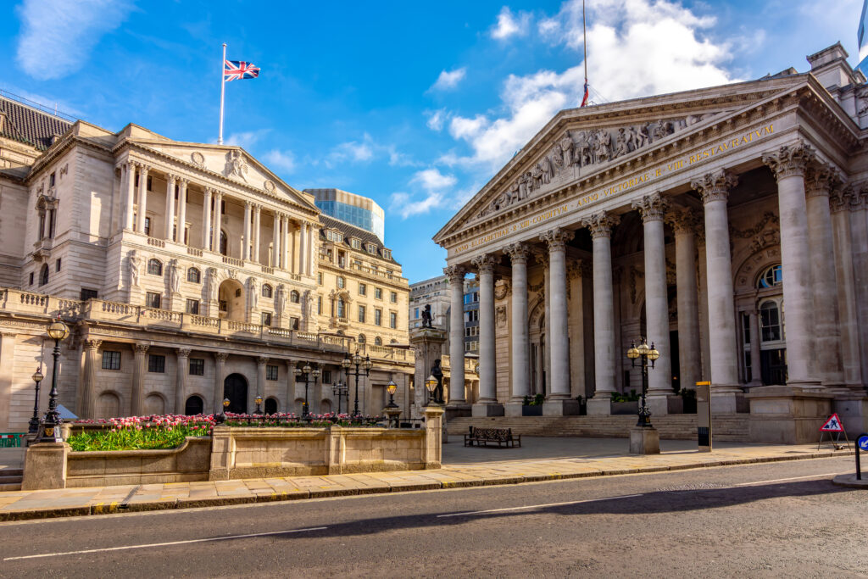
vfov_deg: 59.5
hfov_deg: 81.2
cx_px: 434
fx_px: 506
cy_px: 290
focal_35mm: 21
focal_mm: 14
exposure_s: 1/250
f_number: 11
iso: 100
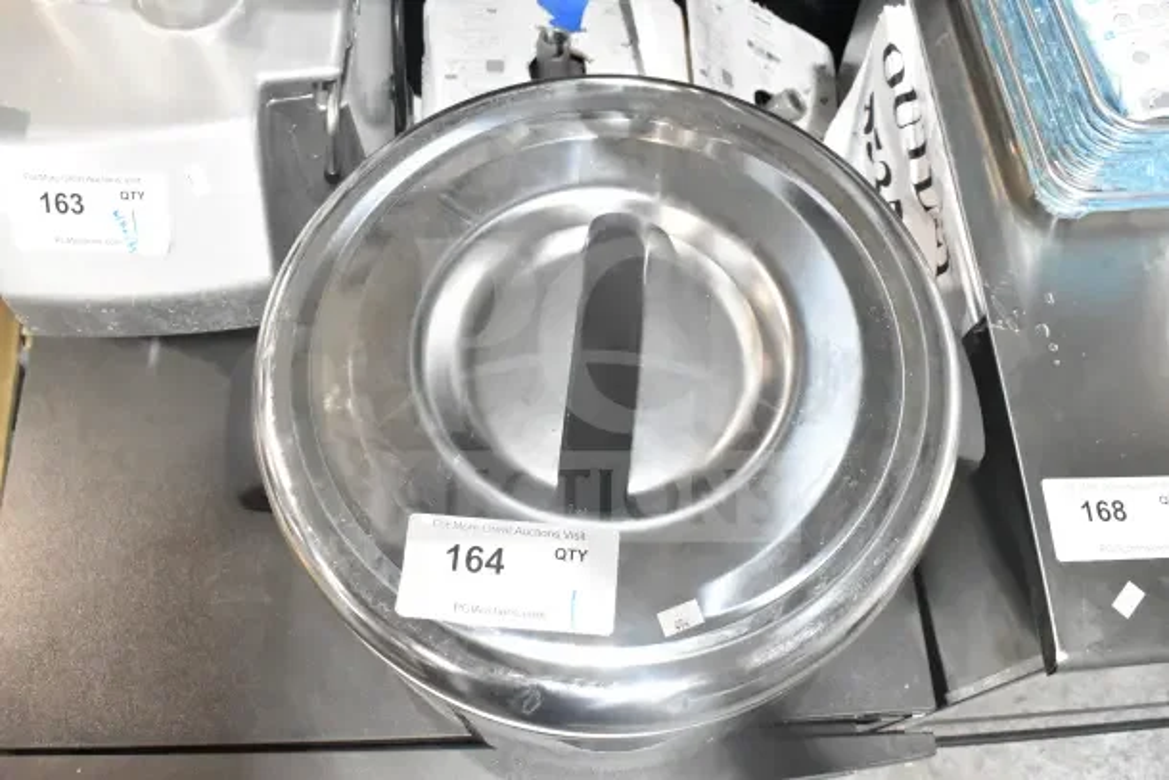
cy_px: 390
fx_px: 1023
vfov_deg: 41.7
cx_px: 584
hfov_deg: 59.5
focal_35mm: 32
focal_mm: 21
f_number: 6.3
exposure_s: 1/160
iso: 6400
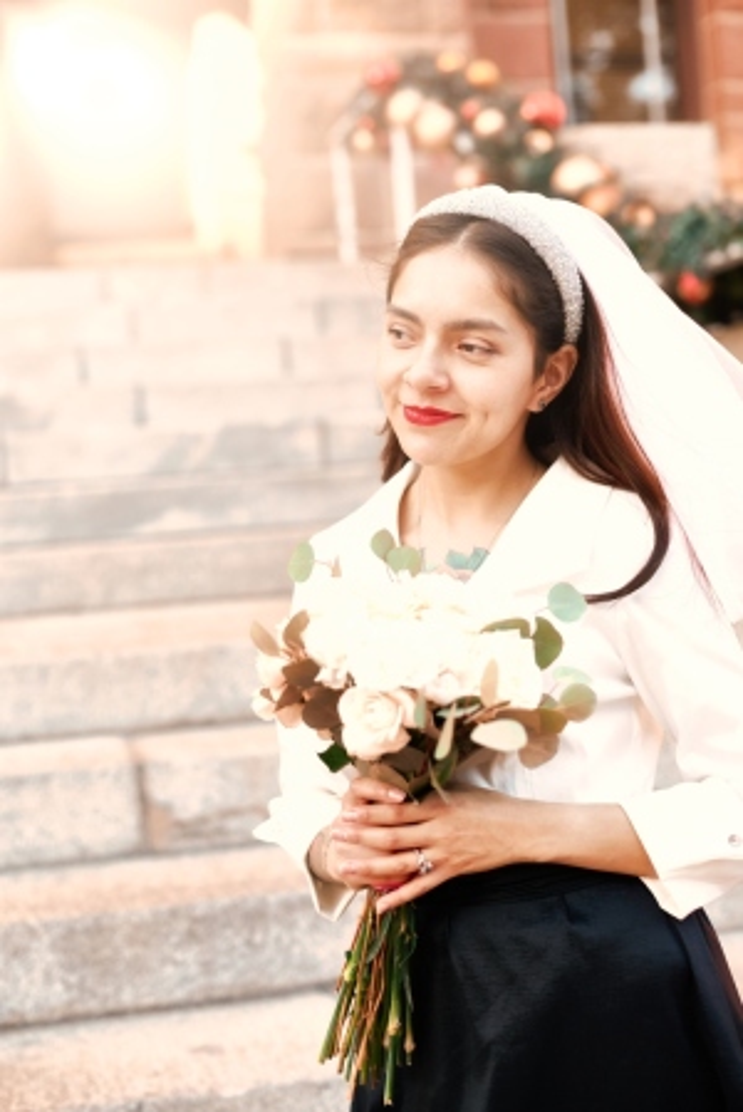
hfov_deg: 27.0
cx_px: 372
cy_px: 556
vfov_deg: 39.6
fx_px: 1545
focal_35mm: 50
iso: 400
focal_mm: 50
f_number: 2.8
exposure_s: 1/800
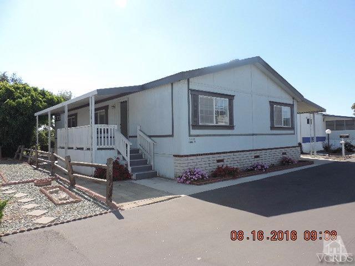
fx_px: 246
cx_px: 178
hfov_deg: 71.6
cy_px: 133
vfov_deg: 56.8
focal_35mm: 24
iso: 180
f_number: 3
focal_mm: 4.3
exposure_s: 1/1600
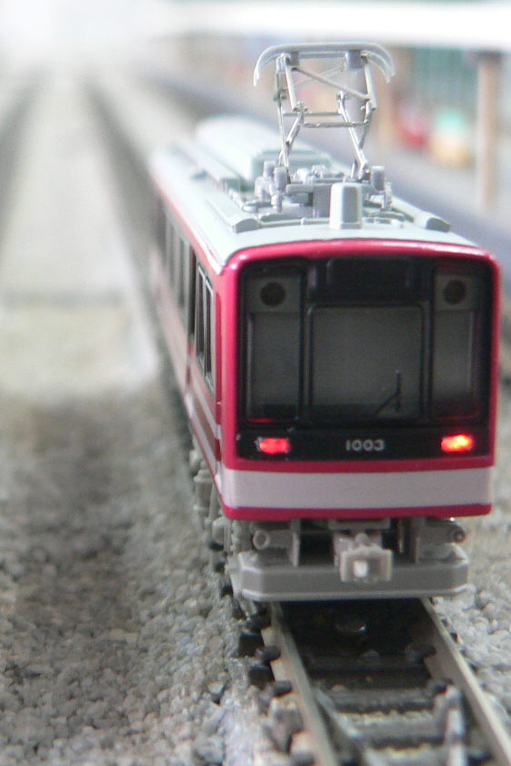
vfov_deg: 27.3
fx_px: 1575
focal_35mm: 74
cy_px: 339
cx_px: 30
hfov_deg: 18.1
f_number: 2.8
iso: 200
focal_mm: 7.8
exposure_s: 1/13
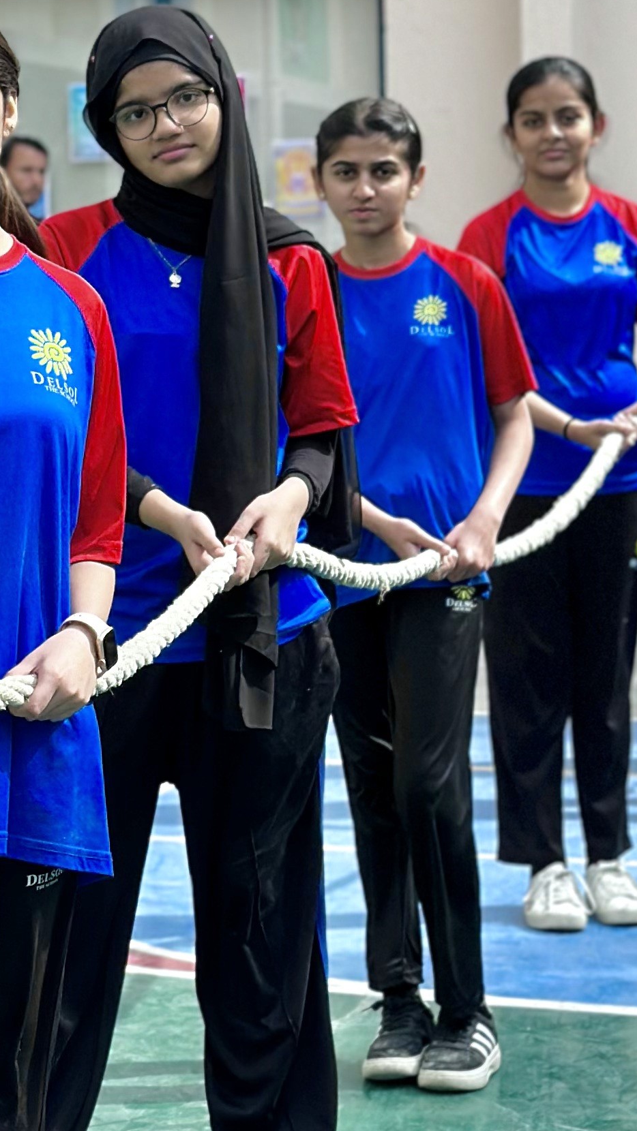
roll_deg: +0.4
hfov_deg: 9.5
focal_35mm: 127
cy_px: 416
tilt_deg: -2.1
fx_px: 3813
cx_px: 22
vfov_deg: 16.9
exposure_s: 1/1613
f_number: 1.8
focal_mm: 6.9
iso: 80
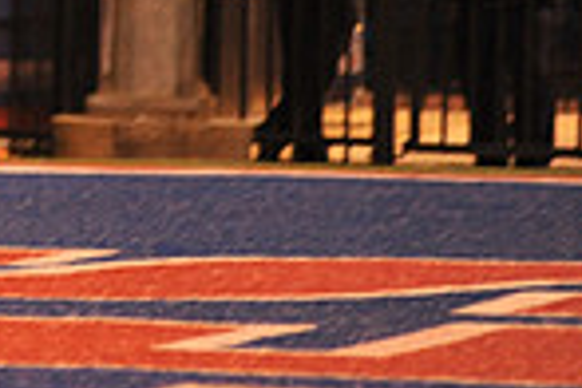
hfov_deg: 2.6
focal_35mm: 788
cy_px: -79
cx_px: -554
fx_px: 12738
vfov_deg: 1.7
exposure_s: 1/200
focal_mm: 200
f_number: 2.8
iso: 2000
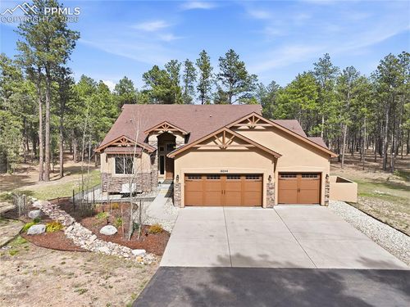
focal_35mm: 24
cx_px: 205
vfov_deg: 56.8
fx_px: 284
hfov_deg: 71.6
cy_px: 154
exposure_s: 1/200
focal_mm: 12.3
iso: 100
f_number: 8
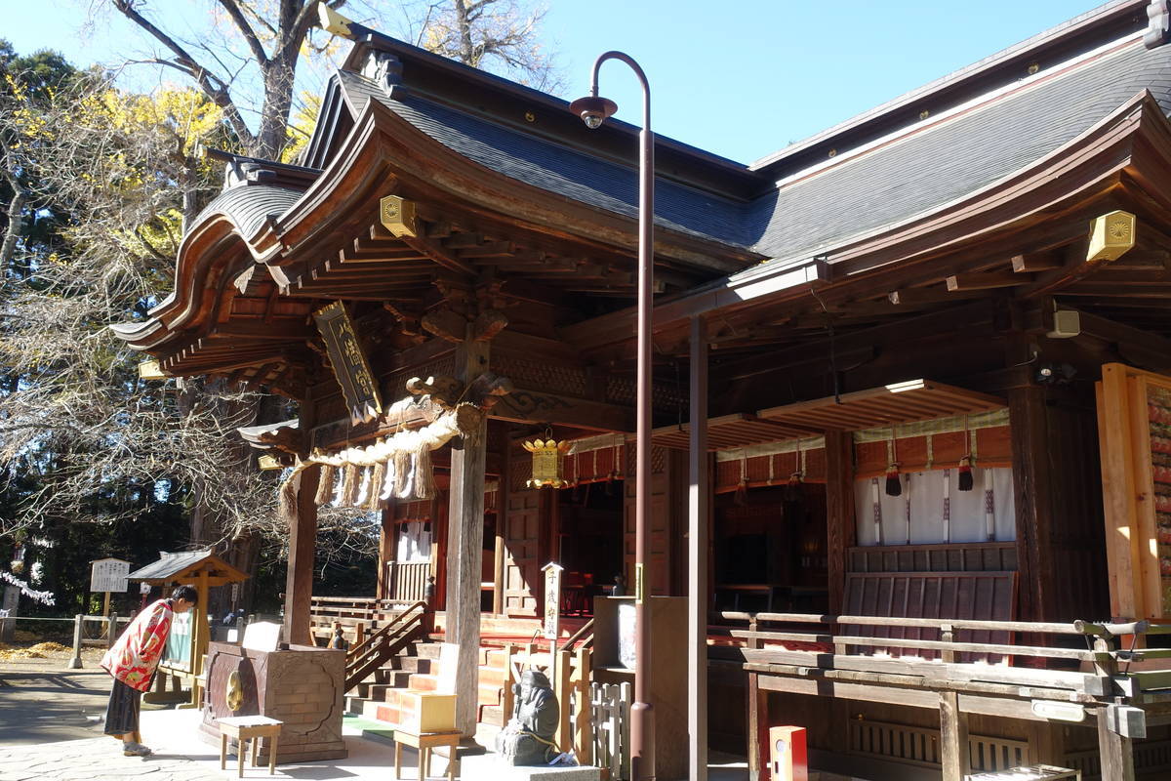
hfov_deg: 60.3
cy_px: 390
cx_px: 586
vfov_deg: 42.3
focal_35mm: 31
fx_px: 1008
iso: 125
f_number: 4
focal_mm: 11.45
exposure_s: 1/200
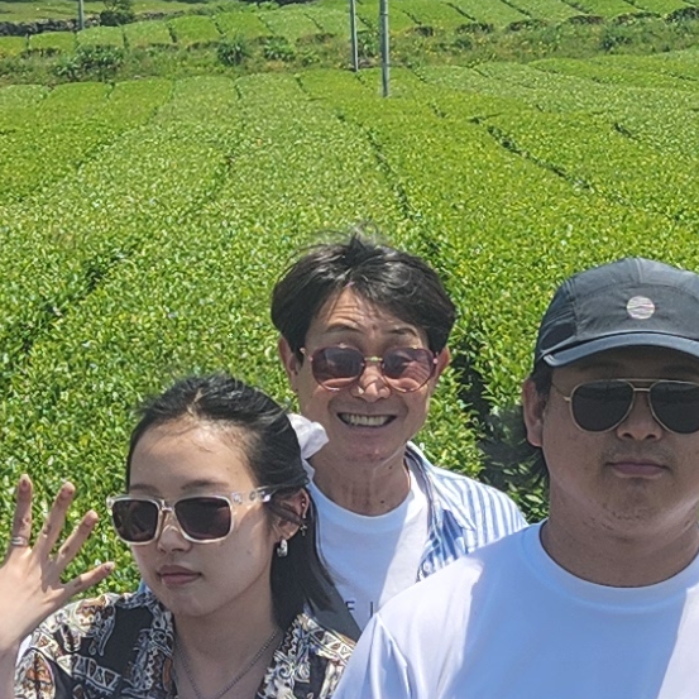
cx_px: 541
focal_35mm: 147
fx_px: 3358
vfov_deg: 11.9
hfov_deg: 11.8
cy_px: 454
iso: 20
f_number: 1.8
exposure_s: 1/1677
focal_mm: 5.4
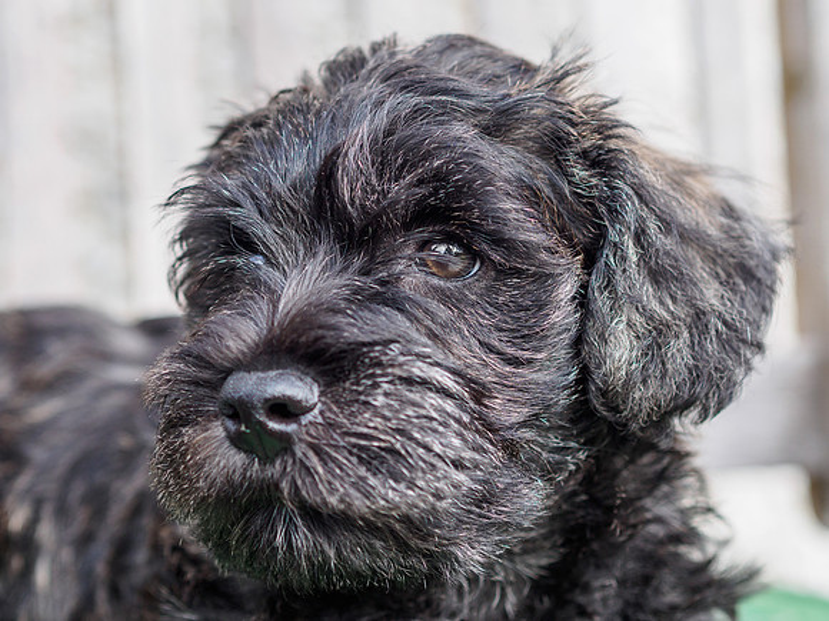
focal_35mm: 104
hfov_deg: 18.9
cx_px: 479
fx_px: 2493
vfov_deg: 14.2
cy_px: 262
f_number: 2.8
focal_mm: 45
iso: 200
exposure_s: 1/320
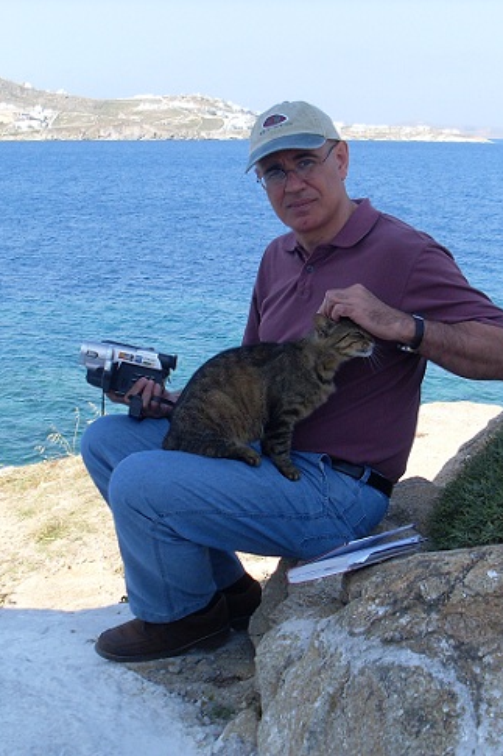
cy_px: 378
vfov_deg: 37.5
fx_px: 1111
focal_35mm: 53
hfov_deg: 25.4
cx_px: 304
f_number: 7.7
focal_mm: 6.3
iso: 80
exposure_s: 1/125
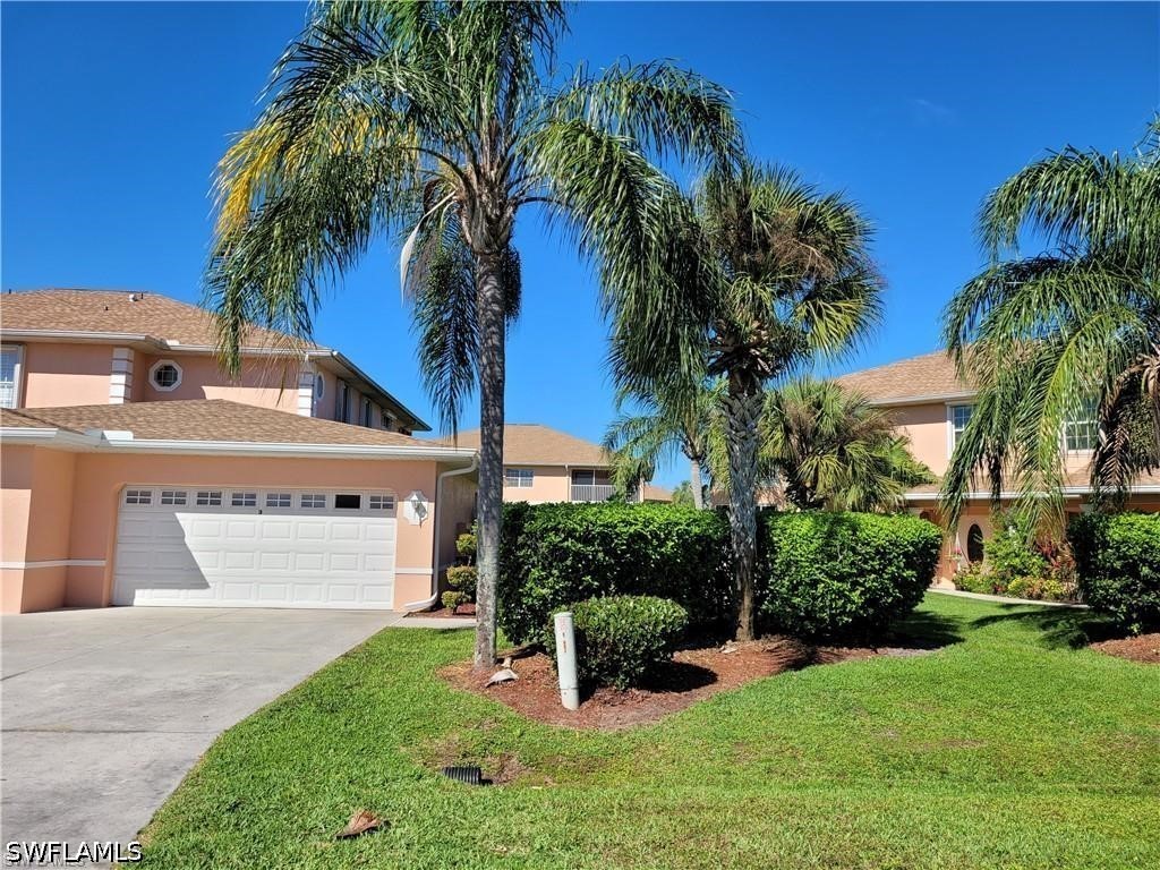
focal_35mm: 26
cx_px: 580
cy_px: 435
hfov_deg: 67.3
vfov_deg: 53.1
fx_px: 871
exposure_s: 1/2722
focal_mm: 5.4
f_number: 1.8
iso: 40
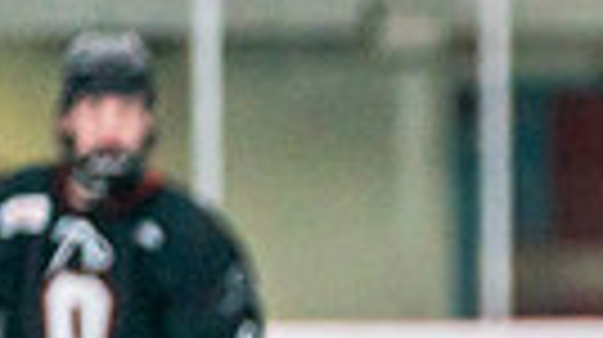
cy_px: 846
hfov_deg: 2.4
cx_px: 1047
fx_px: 14197
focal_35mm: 889
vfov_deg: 1.4
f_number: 2.8
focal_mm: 154
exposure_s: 1/1250
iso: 3200
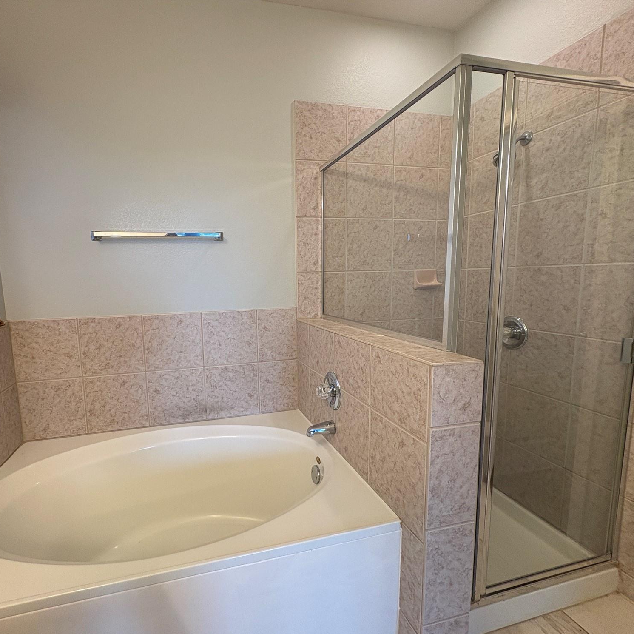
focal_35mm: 17
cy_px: 325
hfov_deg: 83.3
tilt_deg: -7.2
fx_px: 352
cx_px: 266
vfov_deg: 84.0
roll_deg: +1.4
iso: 200
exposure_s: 1/60
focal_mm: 2.22
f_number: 2.2
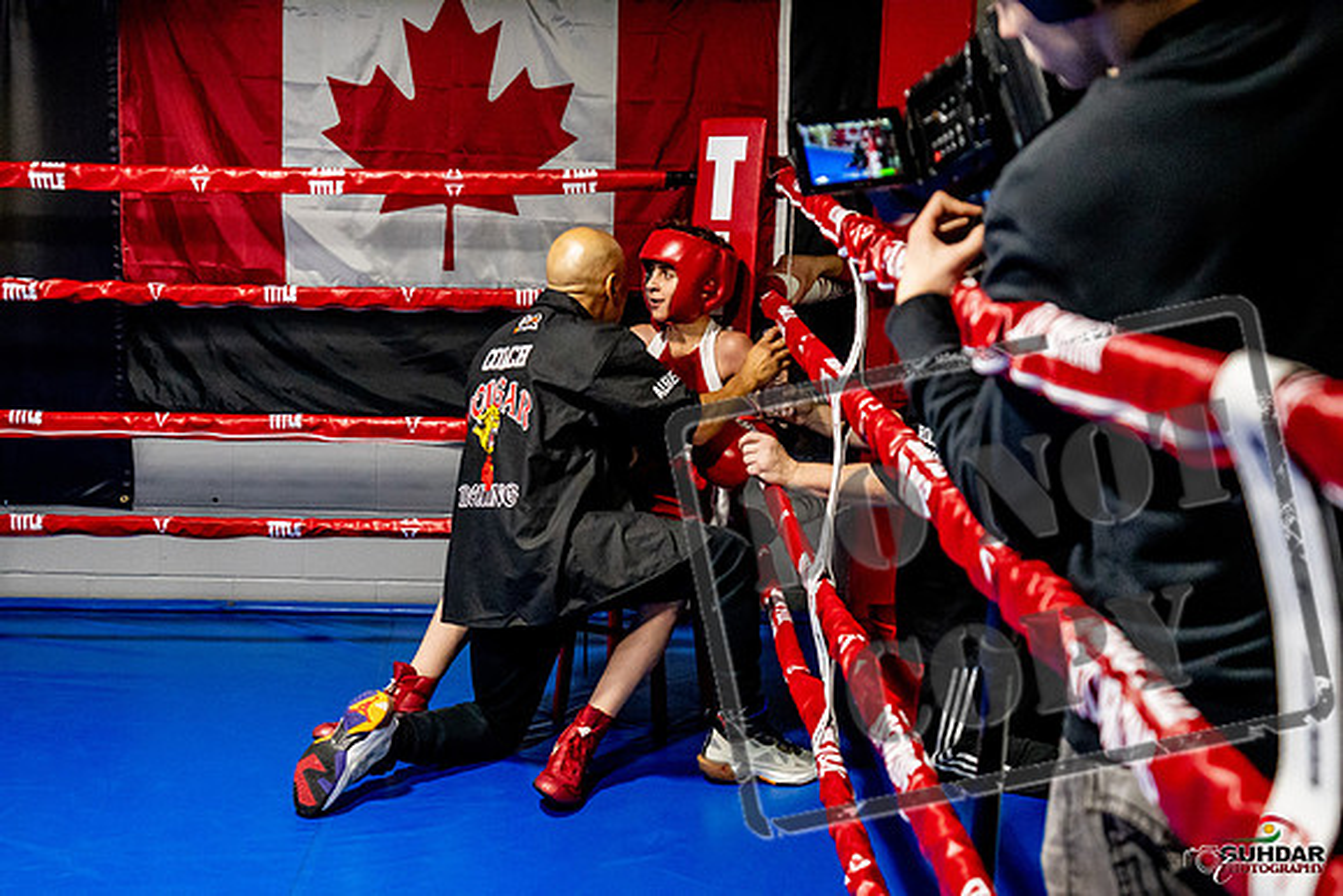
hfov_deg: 38.2
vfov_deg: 26.0
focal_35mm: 52
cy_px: 448
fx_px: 1940
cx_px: 672
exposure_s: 1/800
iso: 5000
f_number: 2.8
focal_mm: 35
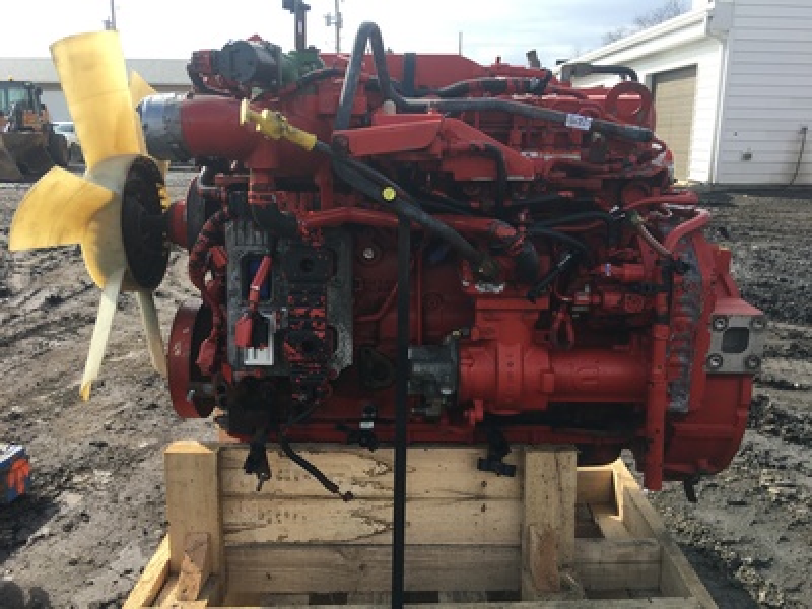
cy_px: 304
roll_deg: -0.9
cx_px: 406
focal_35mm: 29
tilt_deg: -12.5
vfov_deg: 48.2
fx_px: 680
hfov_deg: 61.7
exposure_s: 1/601
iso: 25
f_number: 2.2
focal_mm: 4.15
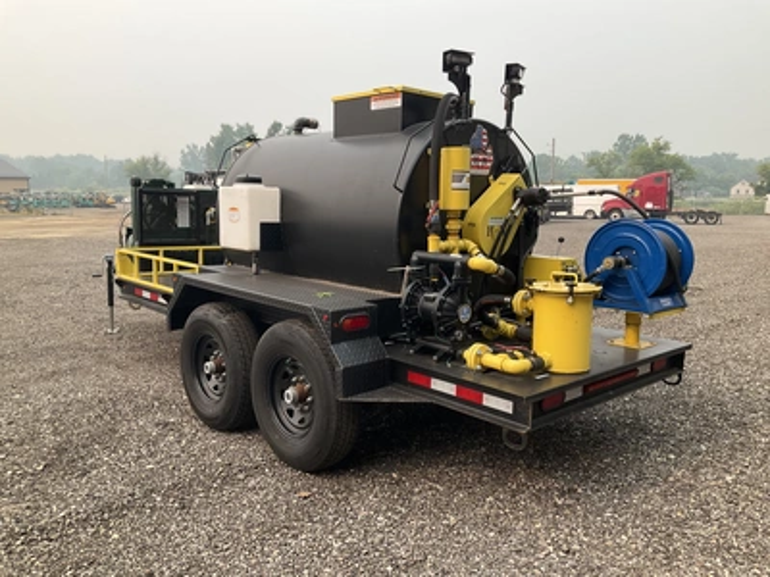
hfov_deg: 61.7
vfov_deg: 48.2
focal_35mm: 29
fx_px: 645
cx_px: 385
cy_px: 288
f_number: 1.8
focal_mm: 3
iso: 25
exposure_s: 1/792
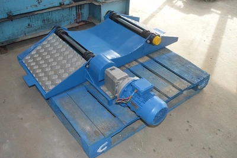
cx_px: 118
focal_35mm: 33
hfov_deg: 57.3
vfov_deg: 39.9
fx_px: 217
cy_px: 79
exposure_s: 1/125
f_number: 4
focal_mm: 22
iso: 320
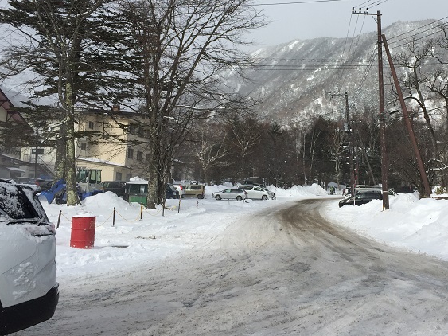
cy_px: 107
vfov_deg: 34.0
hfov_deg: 44.4
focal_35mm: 42
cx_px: 280
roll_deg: -1.6
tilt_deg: +10.6
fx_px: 543
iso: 32
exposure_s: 1/3300
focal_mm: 4.15
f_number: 2.2
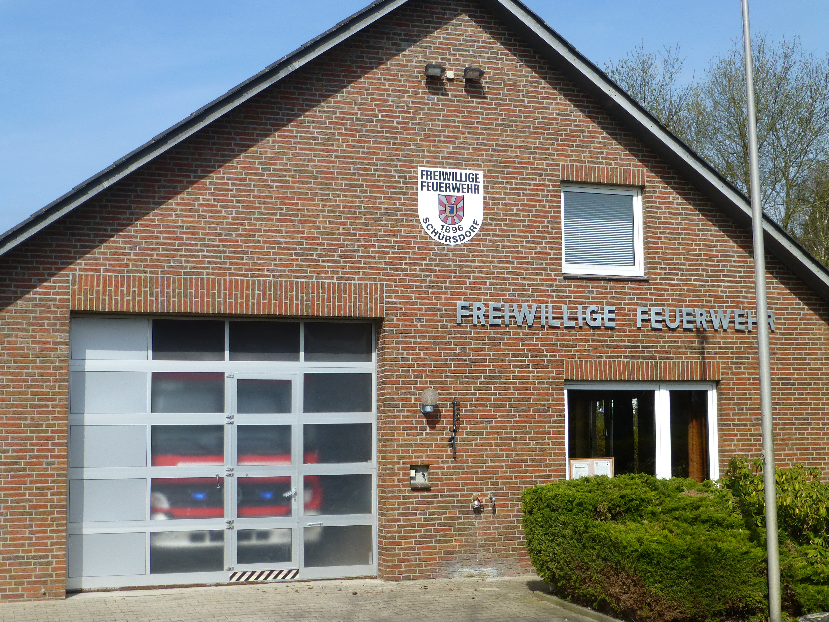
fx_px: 1173
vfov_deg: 29.7
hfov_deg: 38.9
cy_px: 311
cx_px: 414
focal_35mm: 49
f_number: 4.2
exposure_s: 1/1000
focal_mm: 8.5
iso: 100
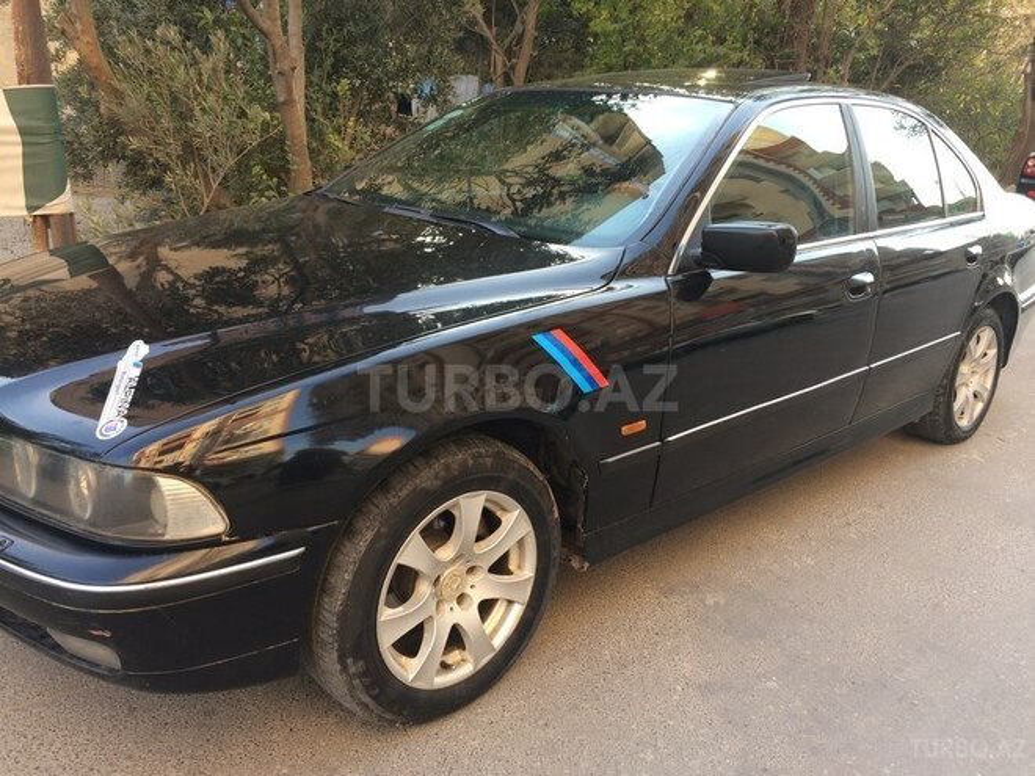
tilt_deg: -15.4
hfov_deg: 61.7
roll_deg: -6.5
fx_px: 867
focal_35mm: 29
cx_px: 518
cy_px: 388
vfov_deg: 48.2
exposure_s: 1/100
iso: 40
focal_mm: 4.15
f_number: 2.2
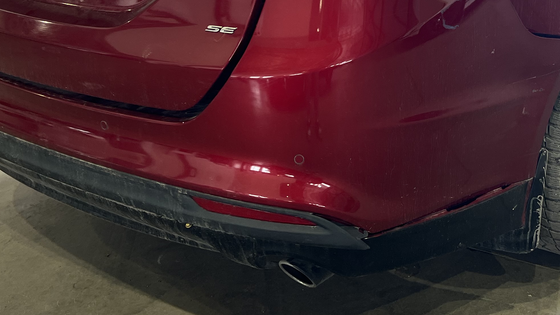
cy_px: 18
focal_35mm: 58
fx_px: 861
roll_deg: +2.4
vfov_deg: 20.2
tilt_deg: -15.4
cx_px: 387
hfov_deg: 35.5
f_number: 1.5
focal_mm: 5.7
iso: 64
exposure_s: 1/121
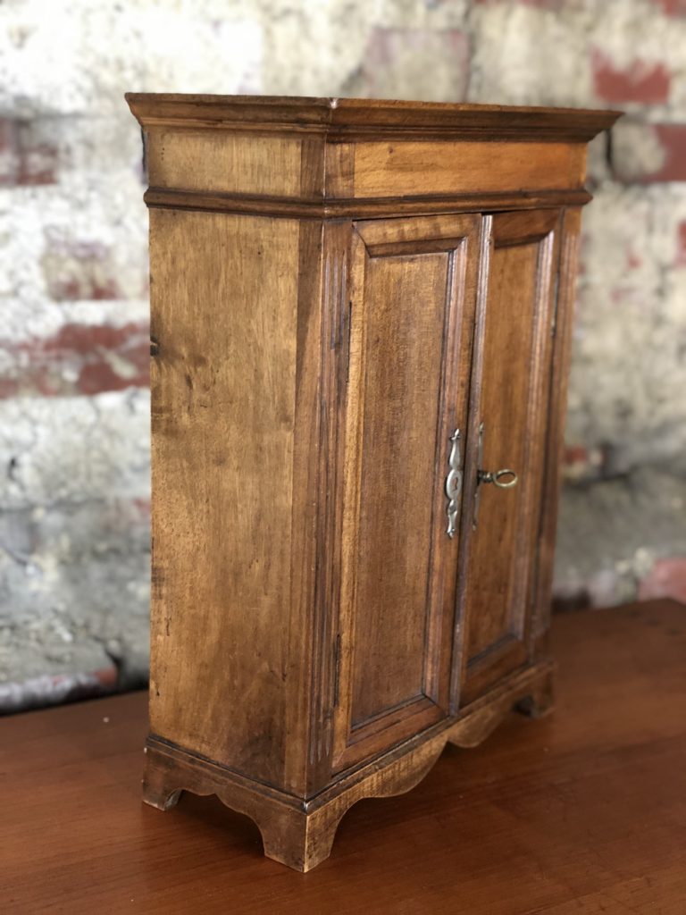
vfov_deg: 36.8
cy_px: 458
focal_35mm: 52
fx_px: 1374
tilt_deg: -14.1
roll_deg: -1.9
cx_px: 343
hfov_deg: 28.0
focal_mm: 6
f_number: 2.4
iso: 160
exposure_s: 1/13
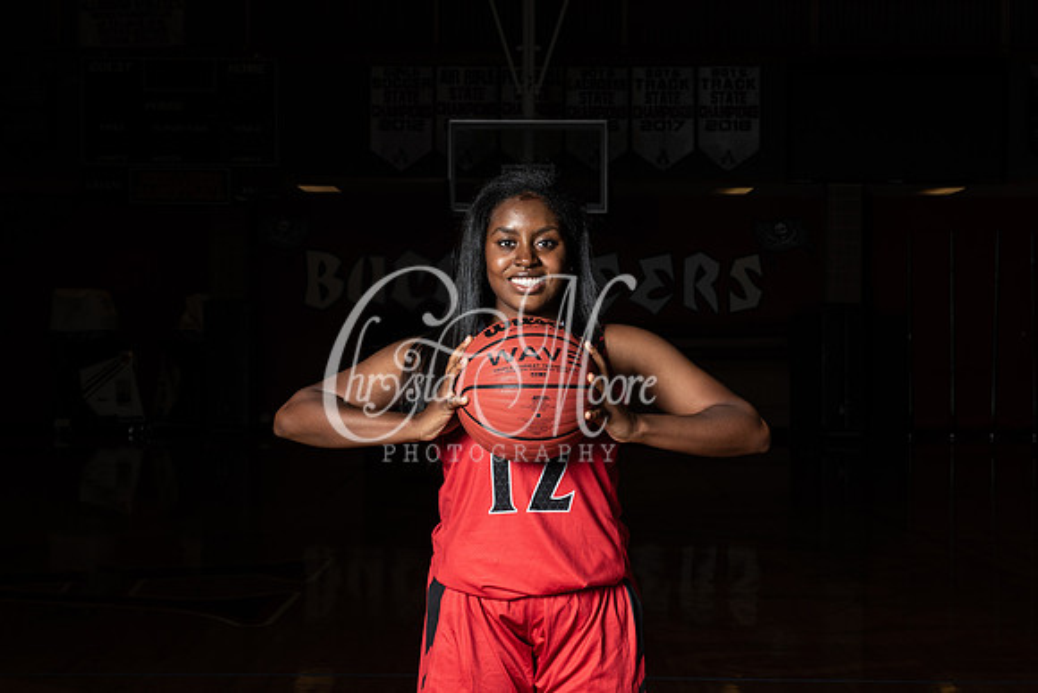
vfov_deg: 19.5
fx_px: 2019
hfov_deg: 28.8
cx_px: 519
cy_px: 346
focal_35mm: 70
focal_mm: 70
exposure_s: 1/200
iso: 320
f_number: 14
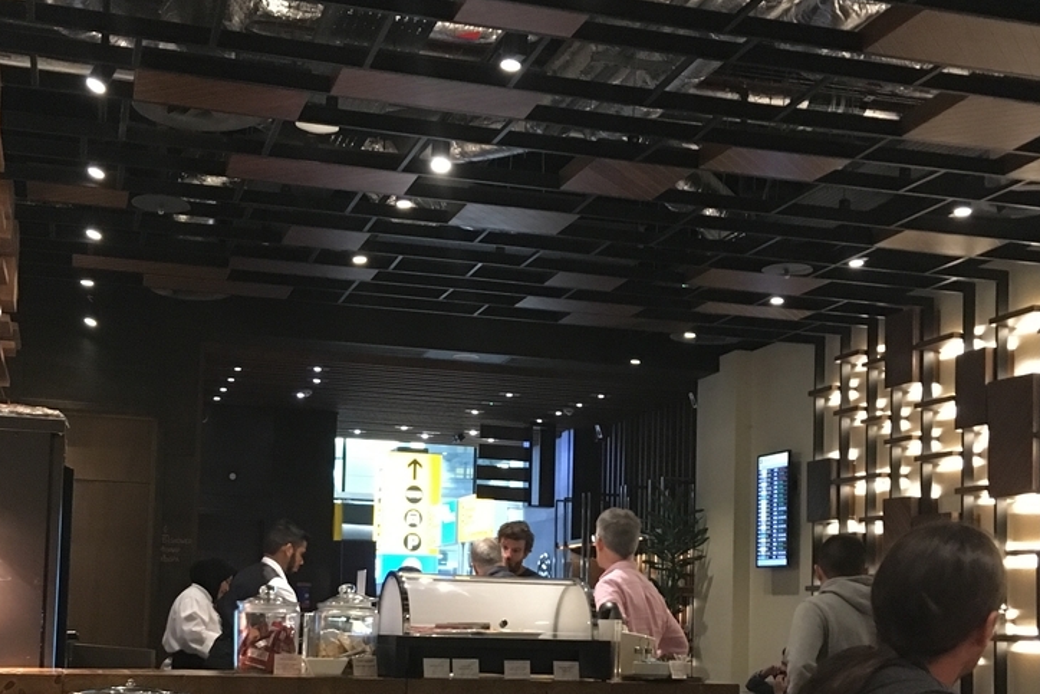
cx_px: 484
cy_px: 503
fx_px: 1445
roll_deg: -1.3
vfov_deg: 26.7
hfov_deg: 39.6
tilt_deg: +3.3
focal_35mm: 50
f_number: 2.2
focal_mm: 4.15
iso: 250
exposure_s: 1/17
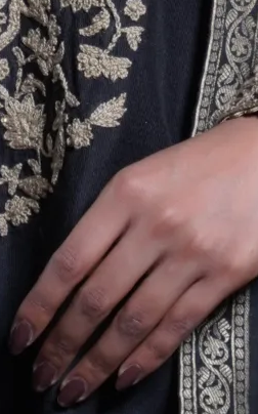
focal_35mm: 659
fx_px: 7424
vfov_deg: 3.2
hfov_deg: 2.0
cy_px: -322
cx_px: -47
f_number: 5
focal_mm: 102
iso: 640
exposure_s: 1/160
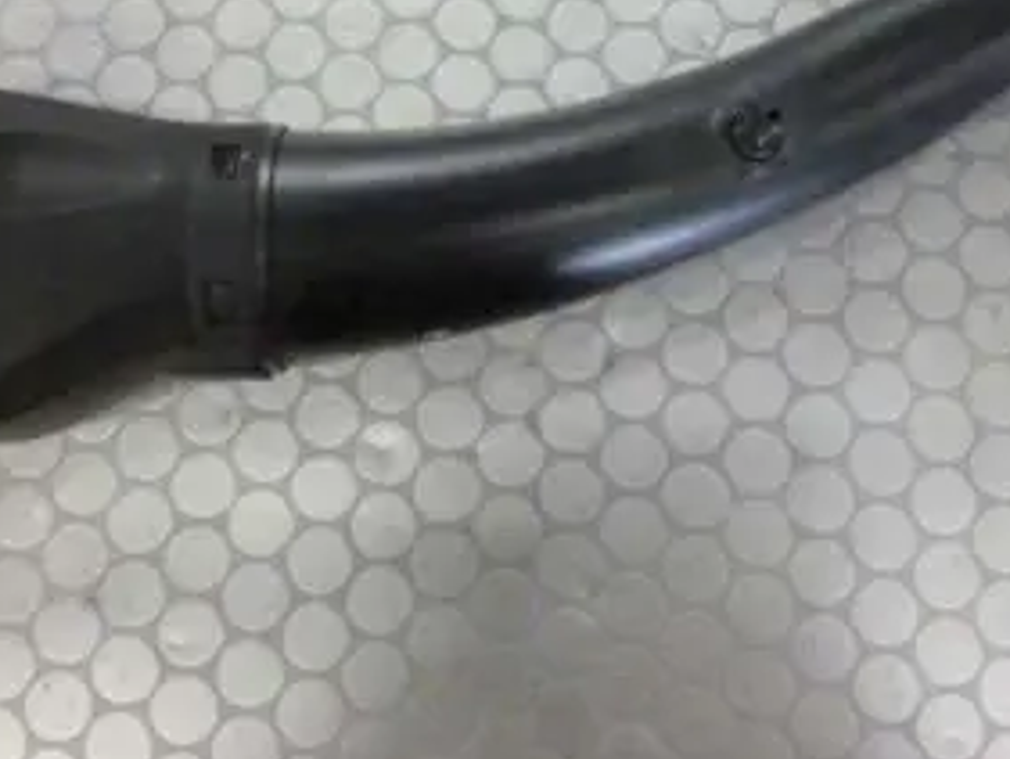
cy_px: 223
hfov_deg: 45.7
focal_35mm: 41
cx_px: 543
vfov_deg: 34.7
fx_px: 1197
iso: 800
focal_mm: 4.3
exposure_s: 1/60
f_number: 2.5
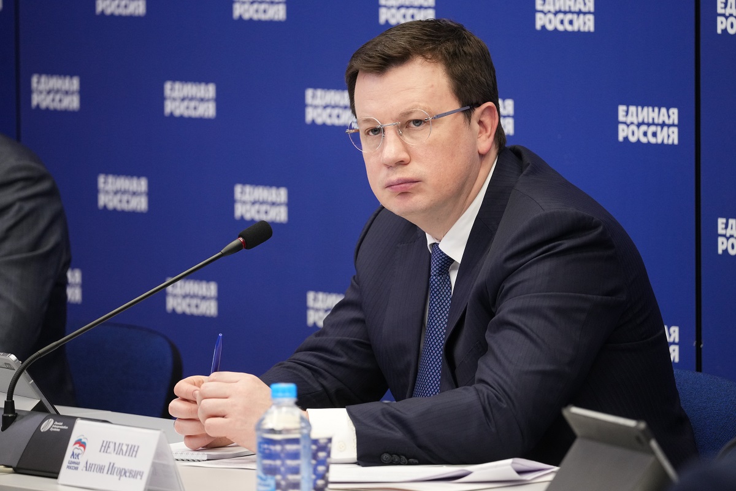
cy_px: 246
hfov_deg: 6.4
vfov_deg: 4.3
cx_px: 368
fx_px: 6556
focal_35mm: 321
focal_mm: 320.7
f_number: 6.3
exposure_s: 1/125
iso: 2500
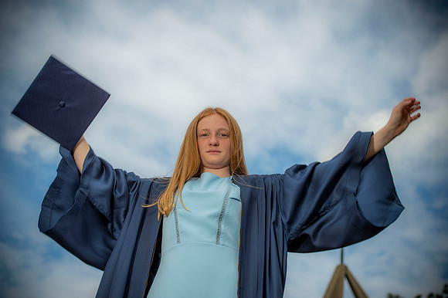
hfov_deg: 28.9
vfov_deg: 19.4
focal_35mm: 70
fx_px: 871
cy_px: 149
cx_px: 224
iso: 80
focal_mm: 70
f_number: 5.6
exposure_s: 1/250
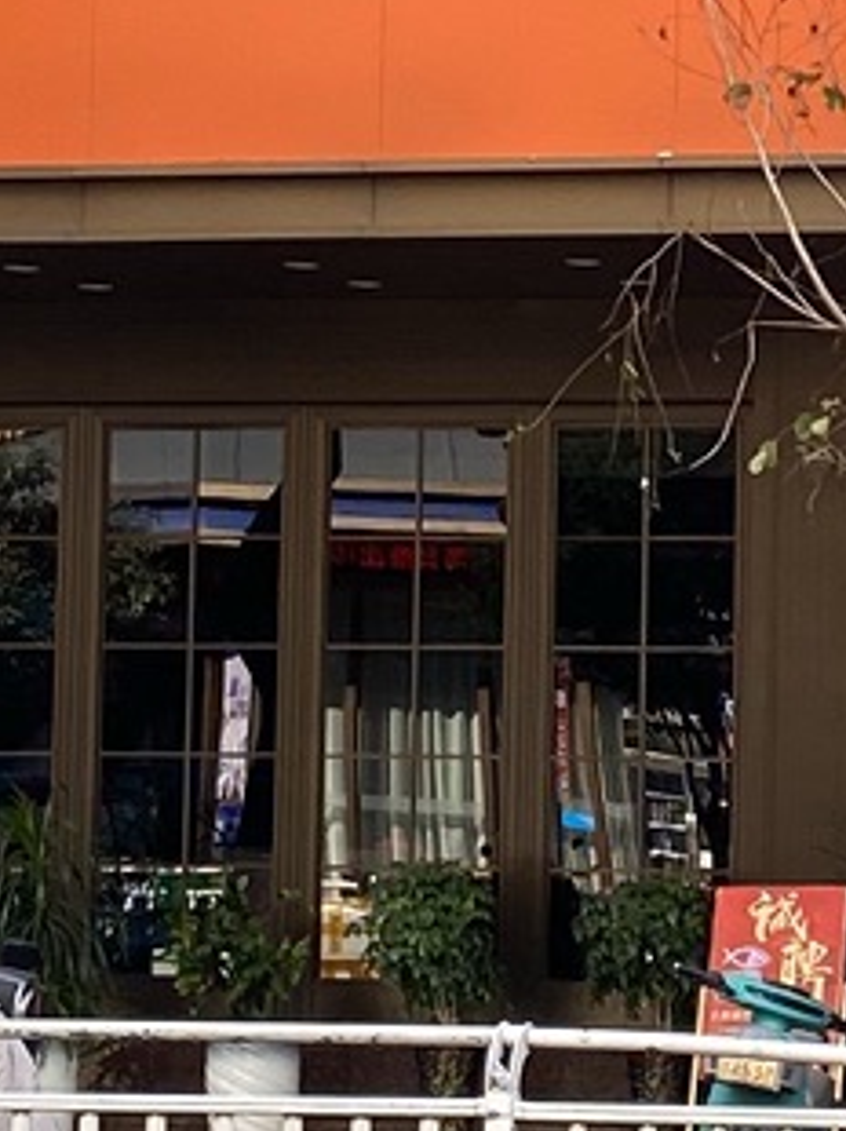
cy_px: 387
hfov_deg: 8.8
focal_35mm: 168
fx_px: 5482
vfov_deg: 11.8
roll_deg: -0.1
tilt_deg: +5.1
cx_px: 912
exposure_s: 1/394
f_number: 1.8
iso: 32
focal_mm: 4.25
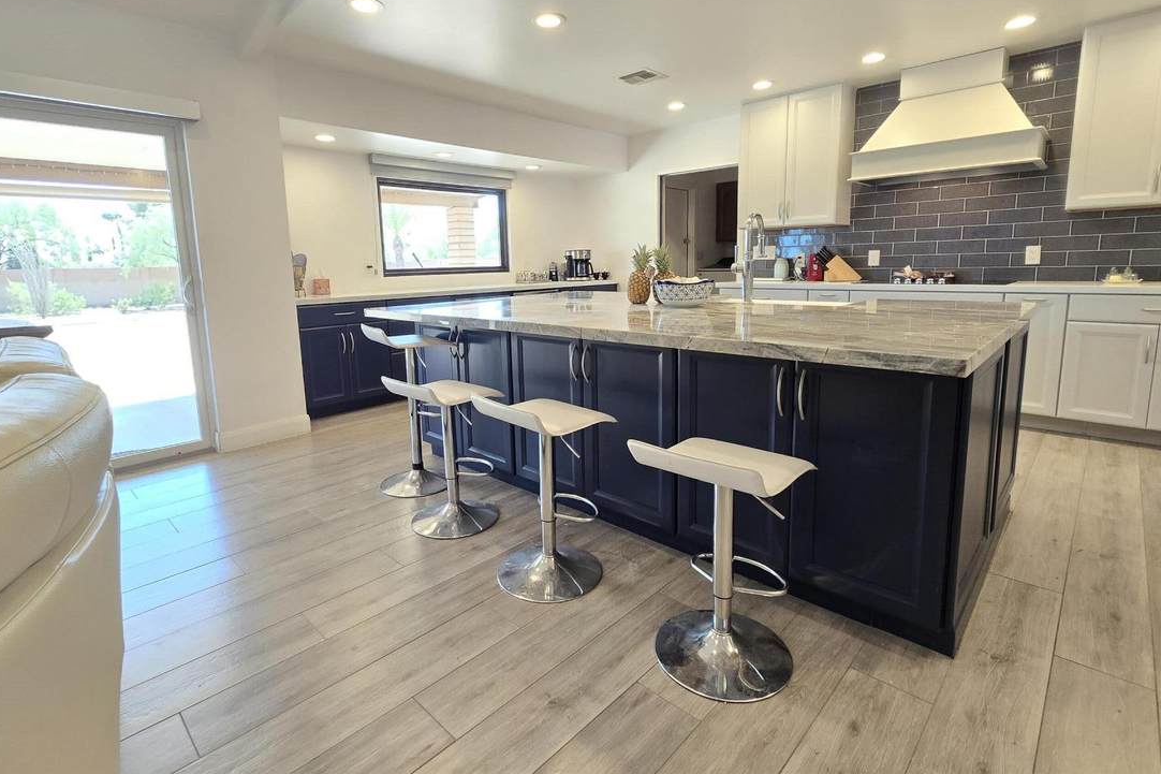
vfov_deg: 73.5
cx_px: 560
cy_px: 345
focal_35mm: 16
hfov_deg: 96.7
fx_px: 516
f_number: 2.2
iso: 125
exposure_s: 1/60
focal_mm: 2.2
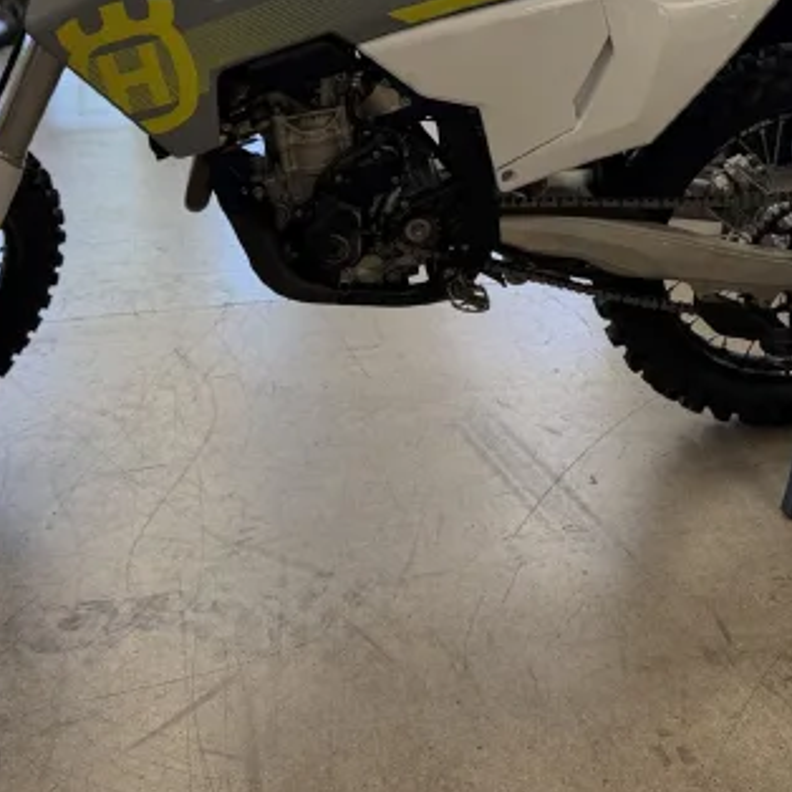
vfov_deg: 30.6
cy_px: 126
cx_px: 431
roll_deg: +1.1
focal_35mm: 54
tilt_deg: -10.1
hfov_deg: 31.6
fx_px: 1398
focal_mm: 6.76
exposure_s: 1/176
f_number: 1.78
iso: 80
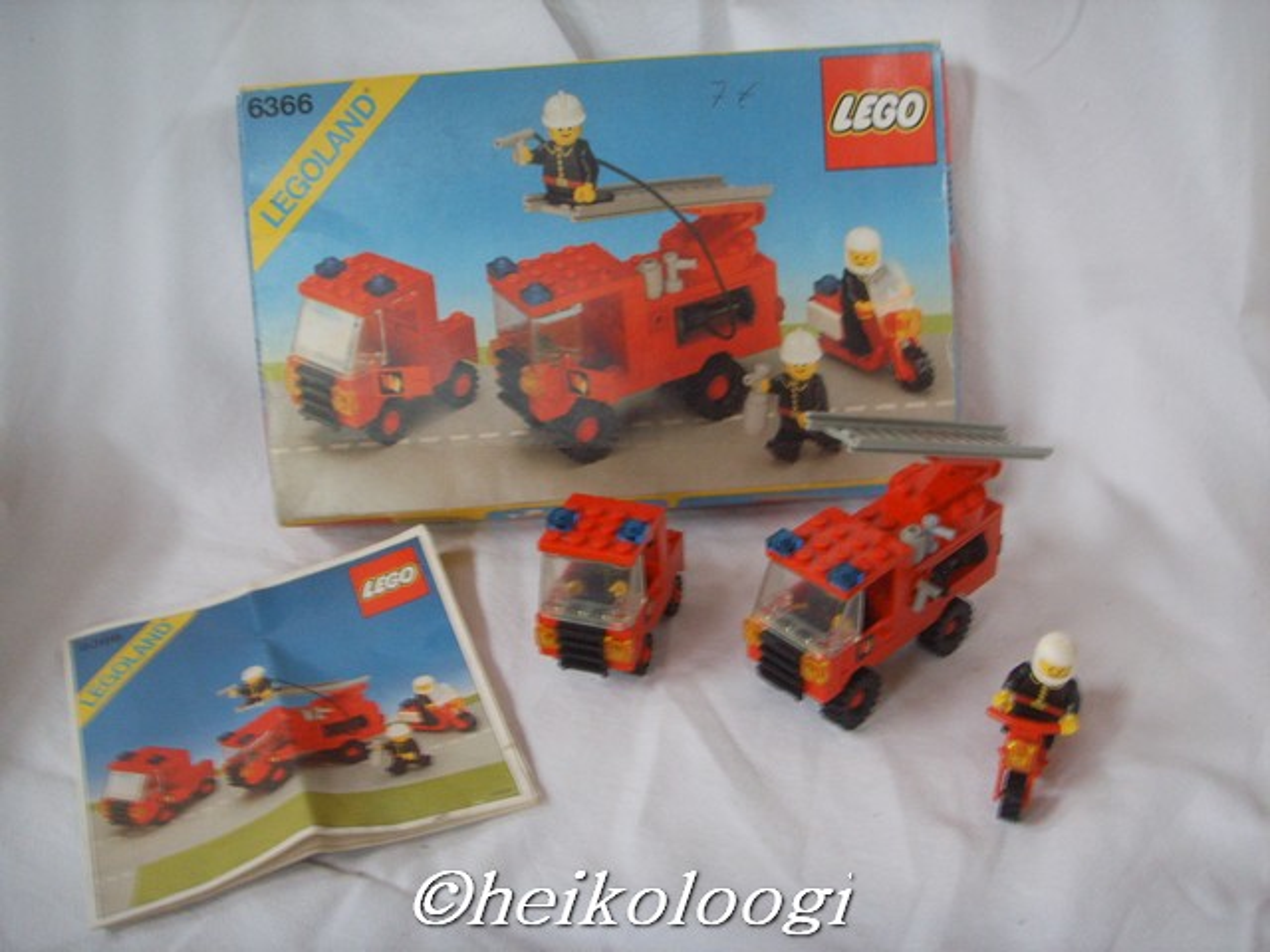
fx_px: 1431
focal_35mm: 39
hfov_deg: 47.9
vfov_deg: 36.8
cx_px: 635
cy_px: 476
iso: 152
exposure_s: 1/8
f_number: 3.5
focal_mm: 6.6
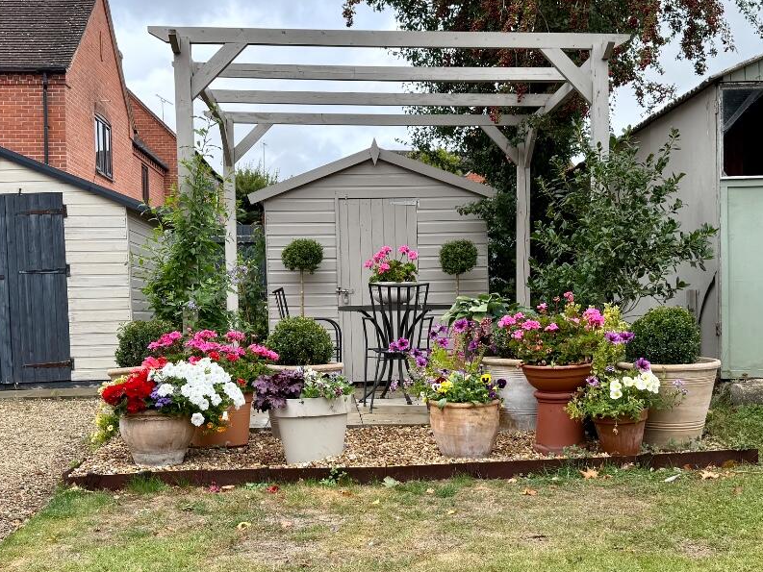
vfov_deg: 45.1
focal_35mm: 31
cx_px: 389
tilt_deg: -1.6
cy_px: 352
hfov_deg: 58.3
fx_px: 683
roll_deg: +0.5
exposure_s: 1/2000
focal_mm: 6.76
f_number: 1.78
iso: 100
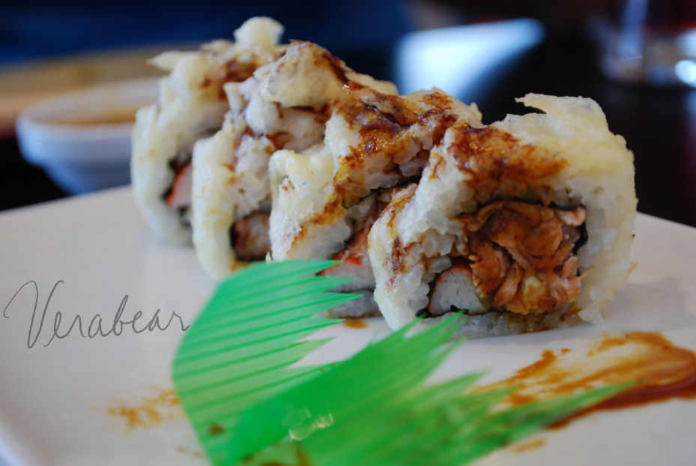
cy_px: 233
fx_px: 1161
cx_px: 348
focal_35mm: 60
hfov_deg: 33.4
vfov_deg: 22.7
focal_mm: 40
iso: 200
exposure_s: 1/5
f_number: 5.3
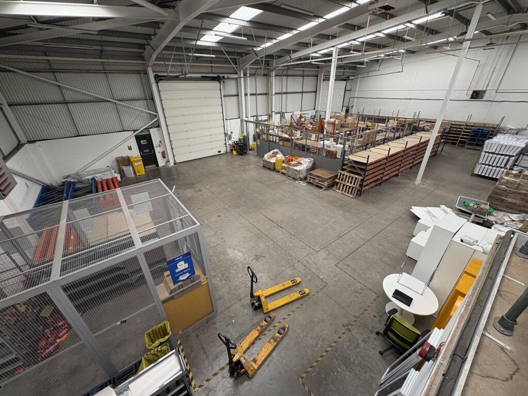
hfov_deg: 102.1
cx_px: 264
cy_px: 198
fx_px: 214
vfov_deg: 85.7
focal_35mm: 14
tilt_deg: -27.4
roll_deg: +2.2
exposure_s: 1/90
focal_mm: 2.22
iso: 200
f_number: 2.2
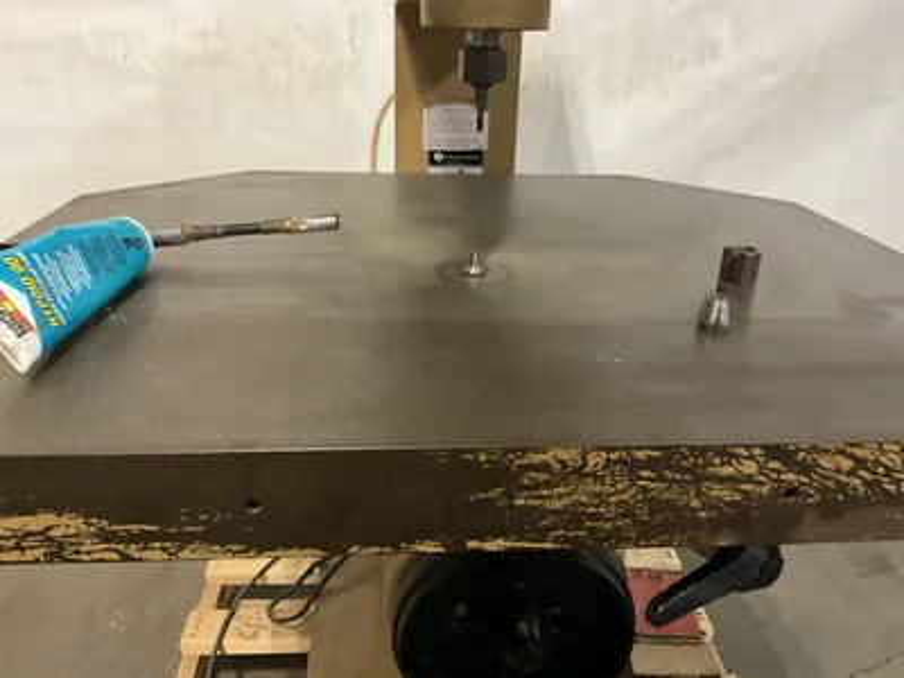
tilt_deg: -24.7
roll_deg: -2.0
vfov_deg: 48.2
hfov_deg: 61.7
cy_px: 339
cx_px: 452
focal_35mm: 29
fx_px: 757
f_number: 1.8
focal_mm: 3
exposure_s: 1/35
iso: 320
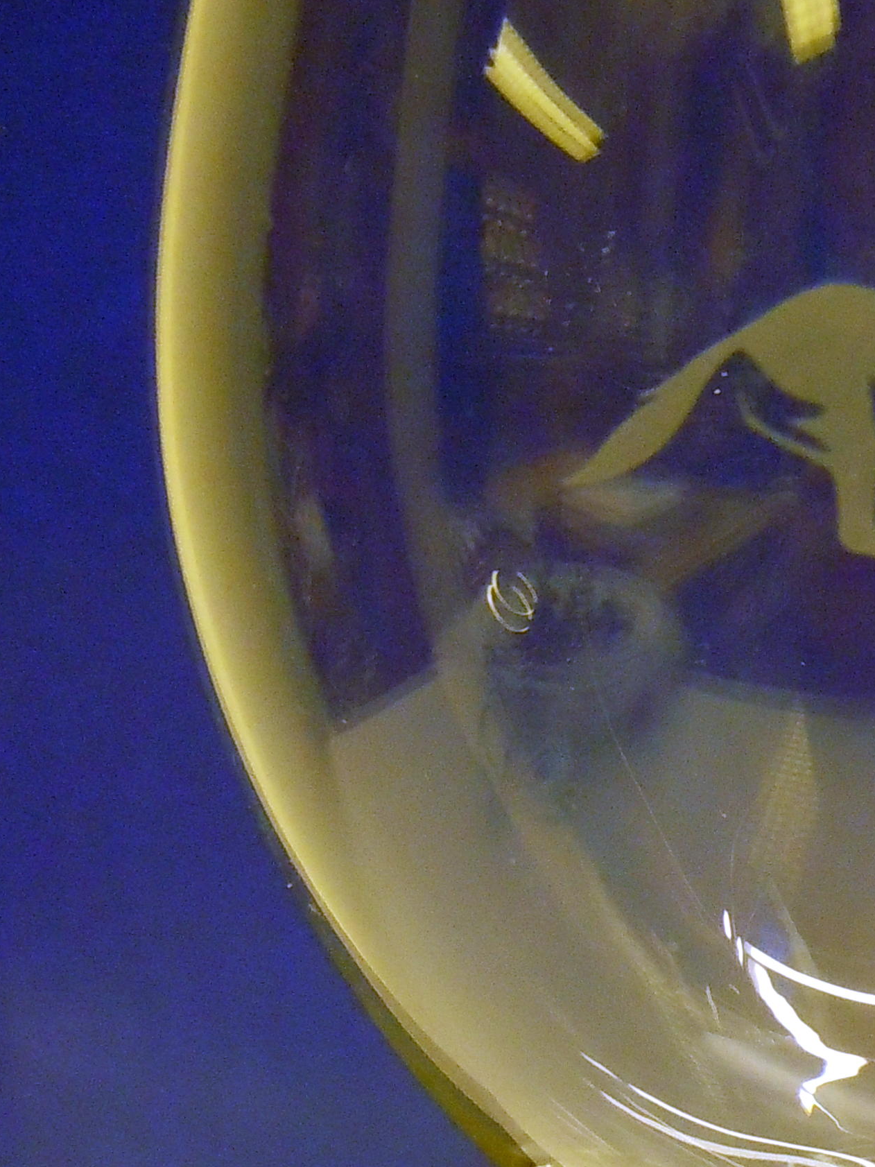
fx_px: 2595
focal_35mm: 77
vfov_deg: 25.0
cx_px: 970
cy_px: 879
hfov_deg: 18.4
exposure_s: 1/80
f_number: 3.5
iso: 800
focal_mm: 5.4
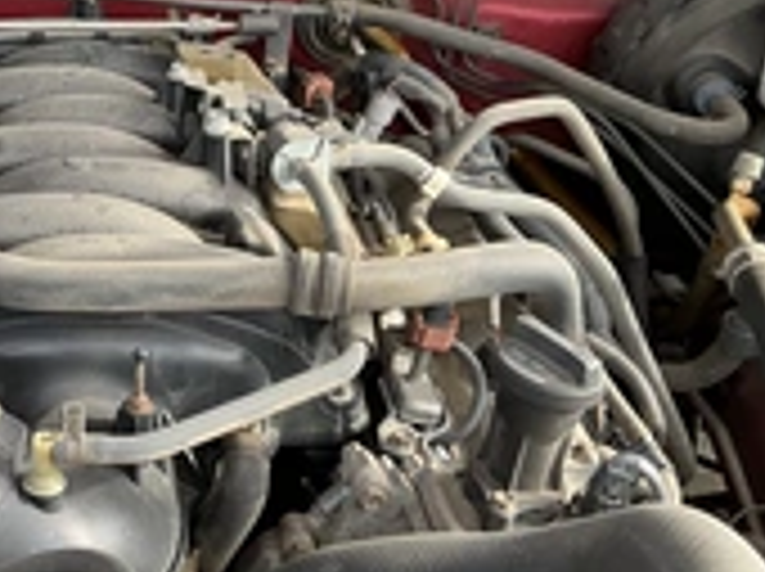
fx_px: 1457
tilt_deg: -30.9
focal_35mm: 66
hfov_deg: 27.6
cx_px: -9
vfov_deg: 22.1
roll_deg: -0.5
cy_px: 171
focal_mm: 3
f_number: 1.8
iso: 20
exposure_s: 1/122
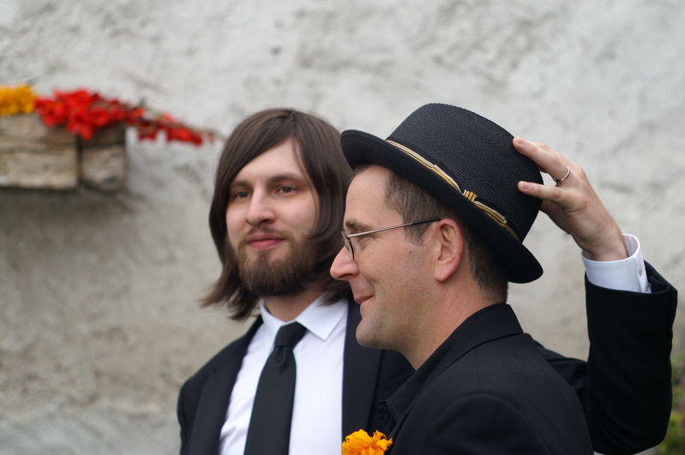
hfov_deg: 27.0
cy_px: 228
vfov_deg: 18.1
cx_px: 342
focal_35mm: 75
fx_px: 1426
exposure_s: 1/350
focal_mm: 50
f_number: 2.4
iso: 100
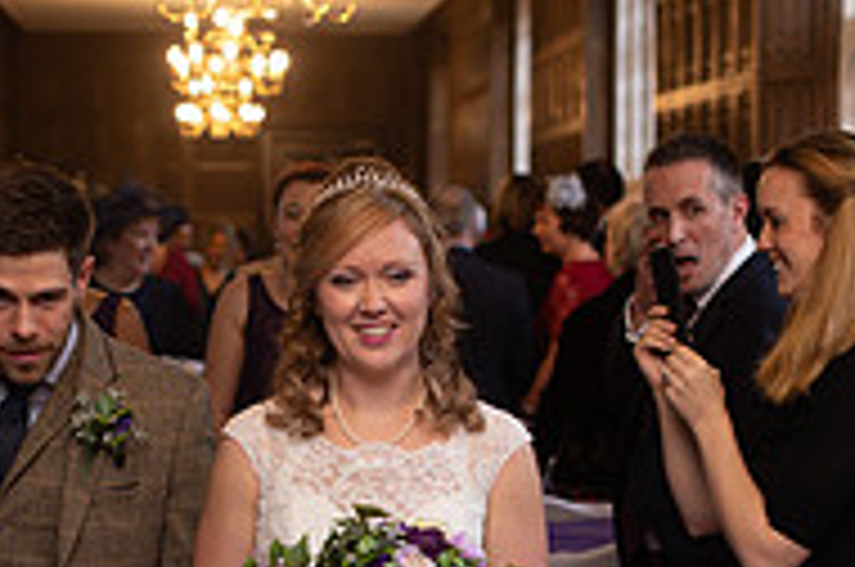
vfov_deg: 12.4
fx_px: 2537
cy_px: 724
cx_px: 320
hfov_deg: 19.1
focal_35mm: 107
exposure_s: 1/100
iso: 320
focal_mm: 35
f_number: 2.5
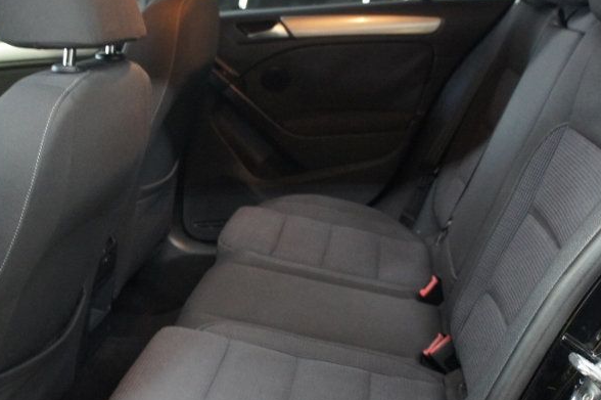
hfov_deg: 41.9
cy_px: 190
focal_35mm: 47
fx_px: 784
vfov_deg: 28.6
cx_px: 266
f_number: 3.5
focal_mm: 18
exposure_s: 1/15
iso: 1600
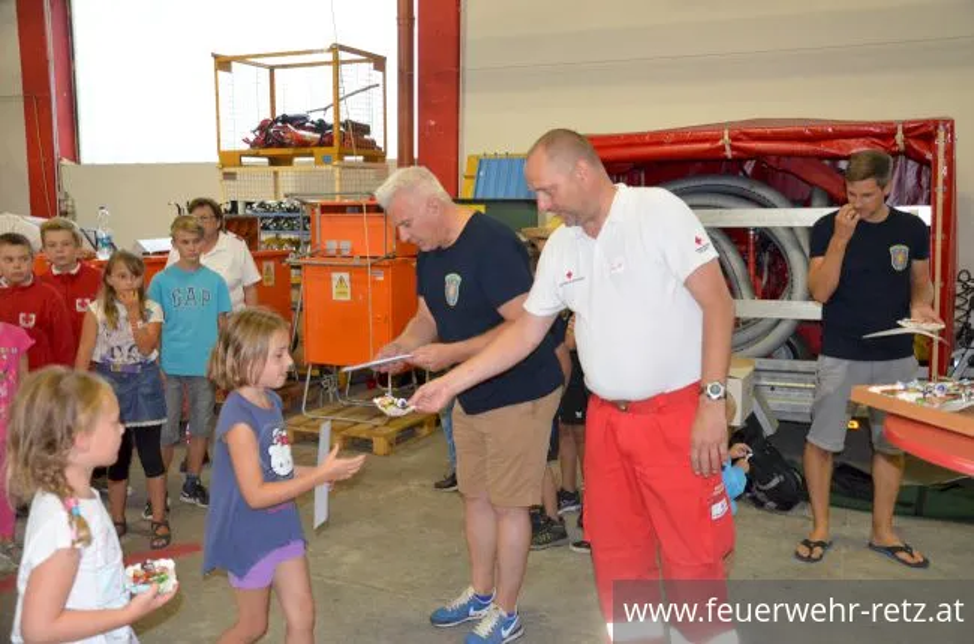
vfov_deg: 39.8
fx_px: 891
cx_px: 487
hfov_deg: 57.3
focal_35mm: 33
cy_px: 322
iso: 3200
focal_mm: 22
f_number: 3.8
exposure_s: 1/60
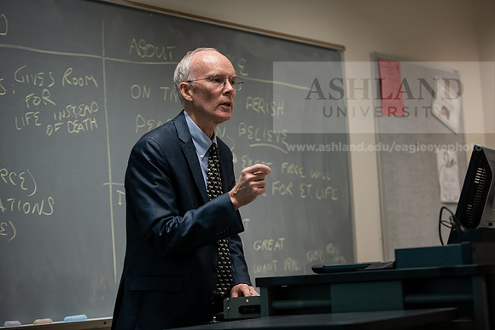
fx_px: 1238
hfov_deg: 22.6
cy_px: 165
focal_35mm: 90
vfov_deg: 15.2
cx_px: 248
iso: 1250
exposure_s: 1/200
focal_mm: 90
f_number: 2.8
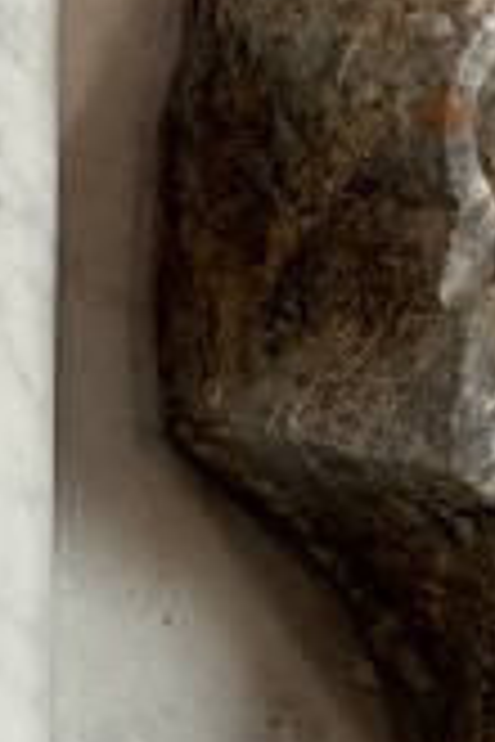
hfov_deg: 3.8
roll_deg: +0.9
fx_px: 7466
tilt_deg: -2.0
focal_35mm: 362
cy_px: 733
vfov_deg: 5.7
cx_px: 778
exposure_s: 1/50
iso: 160
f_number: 1.78
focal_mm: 6.76
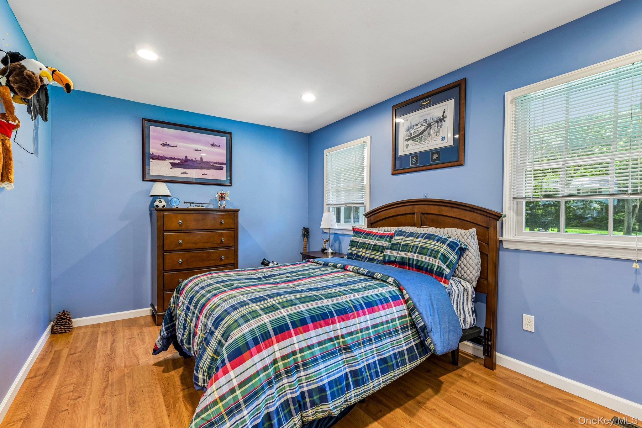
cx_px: 321
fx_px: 285
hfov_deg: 96.7
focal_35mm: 16
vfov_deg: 73.7
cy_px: 214
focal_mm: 16
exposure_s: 1/4
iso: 250
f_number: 9
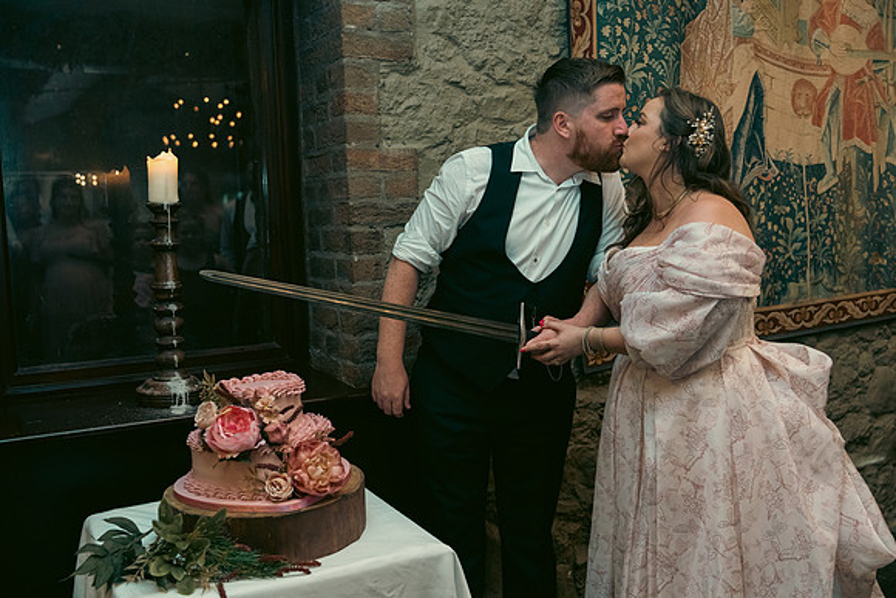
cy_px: 299
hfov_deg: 54.4
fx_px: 871
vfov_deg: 37.9
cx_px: 448
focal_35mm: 35
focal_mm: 35
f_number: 3.5
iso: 2500
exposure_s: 1/160
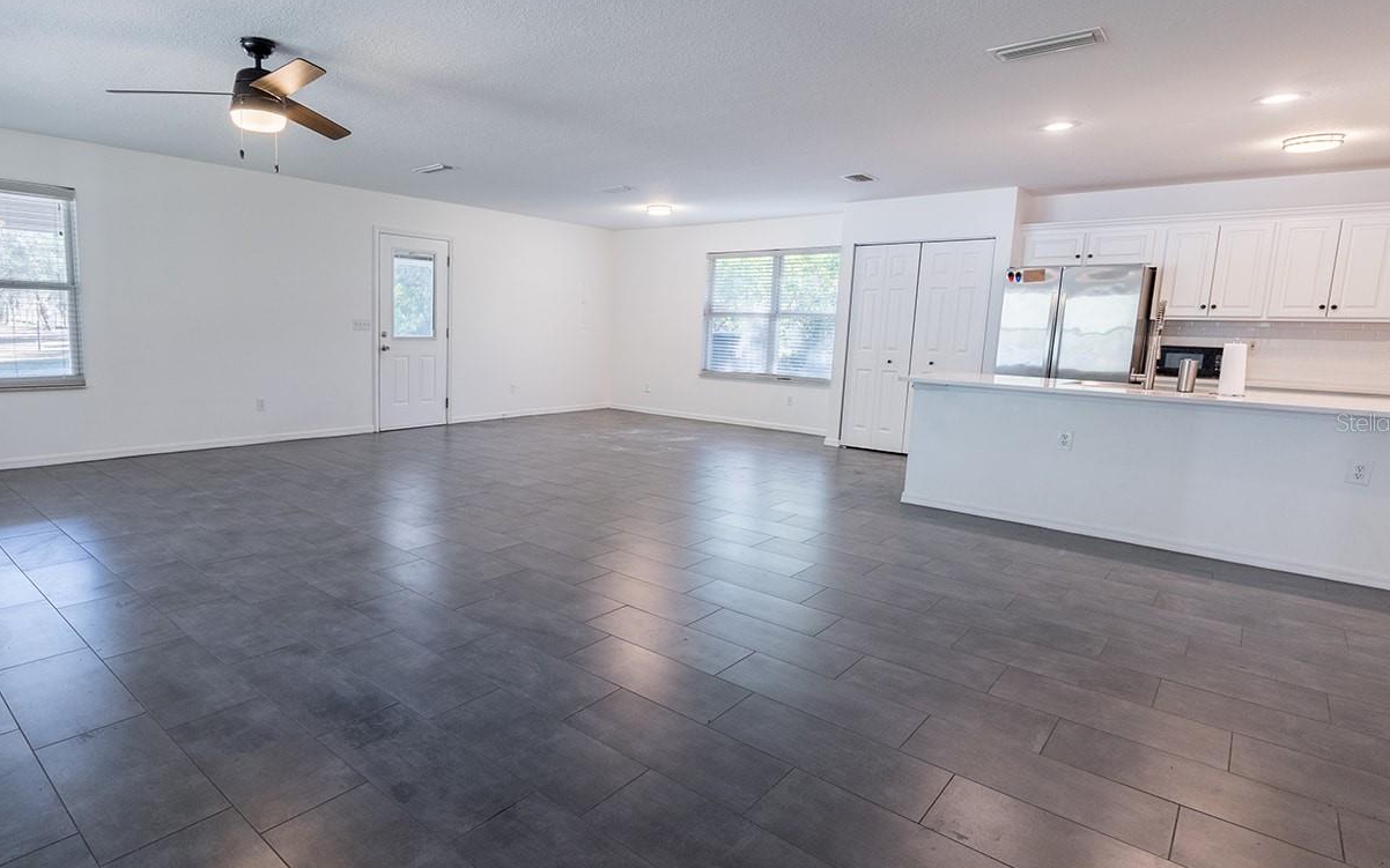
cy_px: 422
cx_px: 520
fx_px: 720
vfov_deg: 62.2
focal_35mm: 19
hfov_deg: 86.3
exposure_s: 1/100
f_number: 6.3
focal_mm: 14
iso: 250
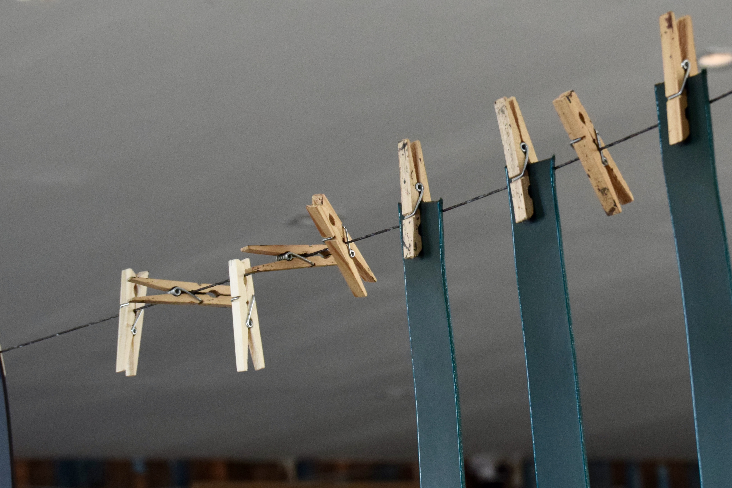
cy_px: 244
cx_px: 366
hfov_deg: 24.6
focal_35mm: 82
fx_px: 1678
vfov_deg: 16.6
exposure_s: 1/500
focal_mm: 55
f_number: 5.6
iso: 1800
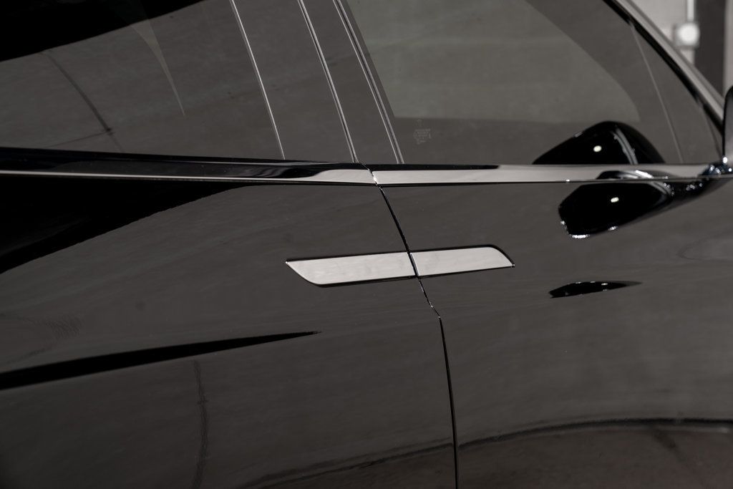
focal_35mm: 70
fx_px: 1425
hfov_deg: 28.8
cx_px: 366
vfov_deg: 19.5
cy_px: 244
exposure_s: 1/50
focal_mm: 70
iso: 250
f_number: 6.3
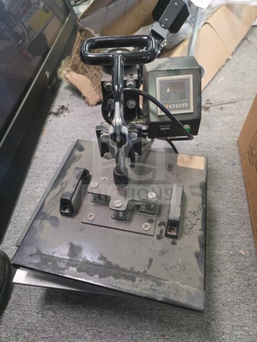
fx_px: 228
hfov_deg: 58.9
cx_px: 128
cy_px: 171
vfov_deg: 73.9
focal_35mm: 23
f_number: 1.7
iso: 1250
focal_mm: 6.3
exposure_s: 1/120
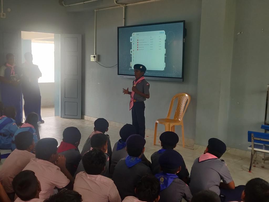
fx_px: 194
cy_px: 101
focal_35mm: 25
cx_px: 134
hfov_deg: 69.4
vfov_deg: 54.9
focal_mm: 4.25
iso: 400
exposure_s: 1/50
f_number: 1.7
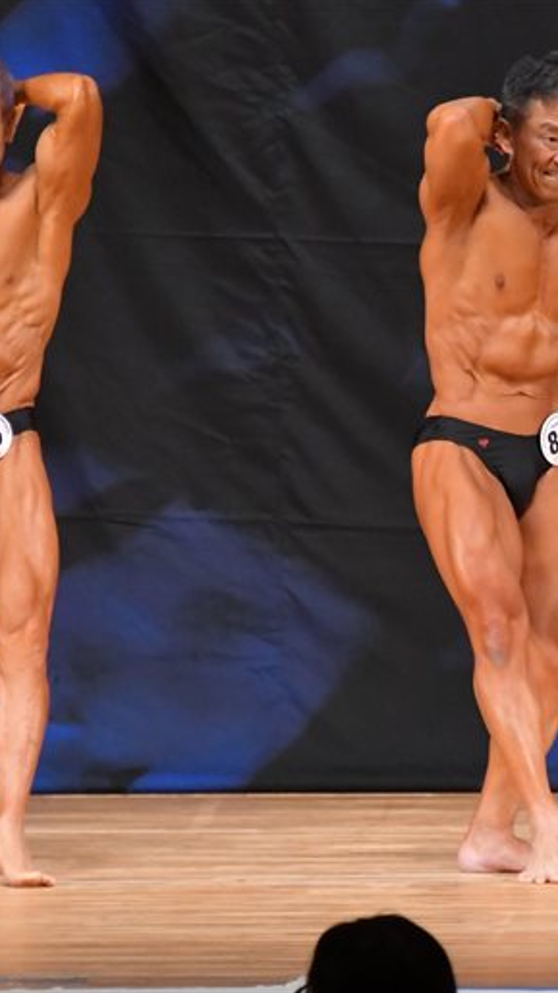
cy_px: 496
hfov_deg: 2.6
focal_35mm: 474
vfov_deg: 4.6
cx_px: 696
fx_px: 12472
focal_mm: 200
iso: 5600
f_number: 5.6
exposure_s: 1/400
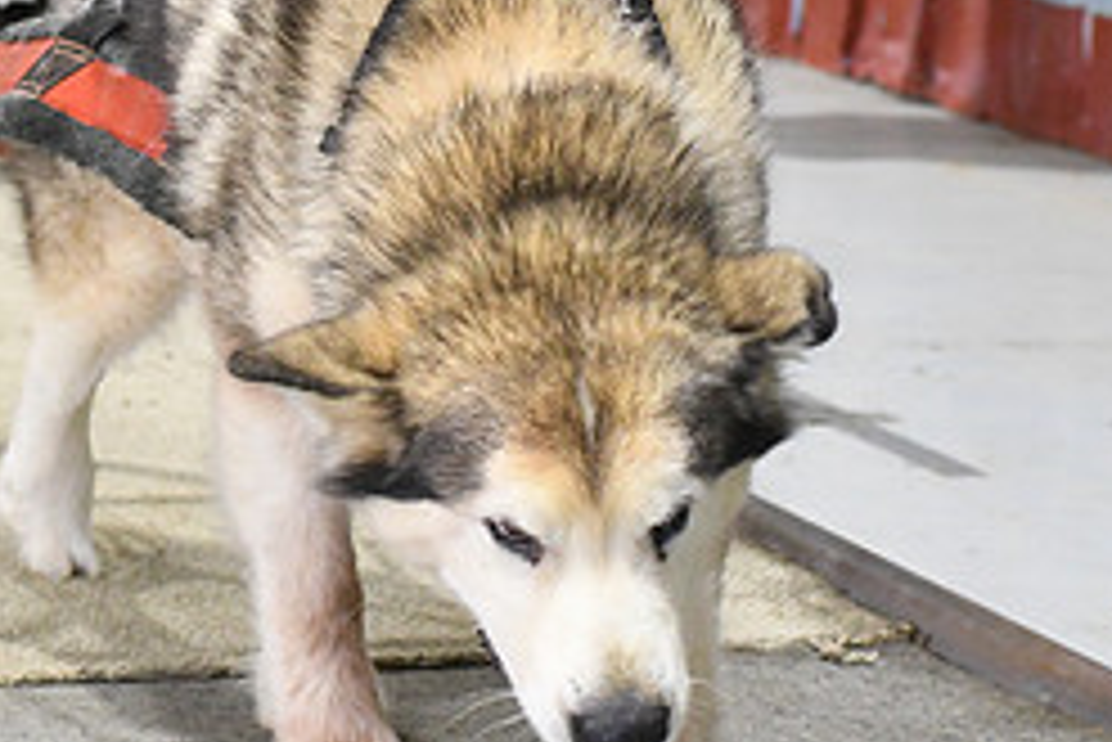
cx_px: 608
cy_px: 245
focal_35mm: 176
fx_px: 5439
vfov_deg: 7.8
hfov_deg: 11.7
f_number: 4.5
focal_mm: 50
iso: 5000
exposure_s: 1/320
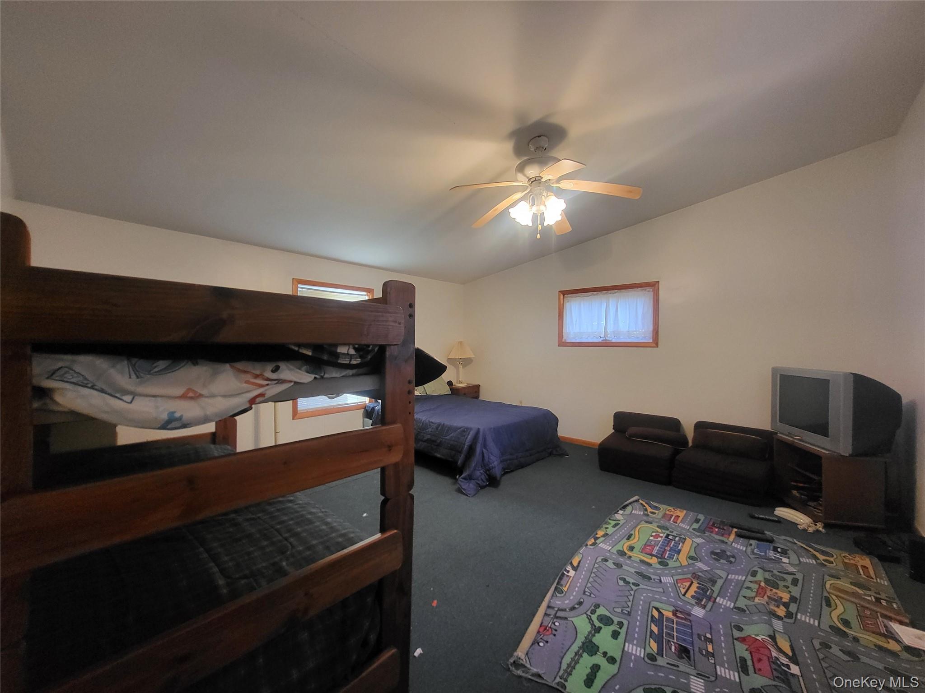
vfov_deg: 89.9
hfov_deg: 106.2
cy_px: 346
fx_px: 347
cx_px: 462
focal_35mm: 13
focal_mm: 1.74
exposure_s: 1/30
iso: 400
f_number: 2.2
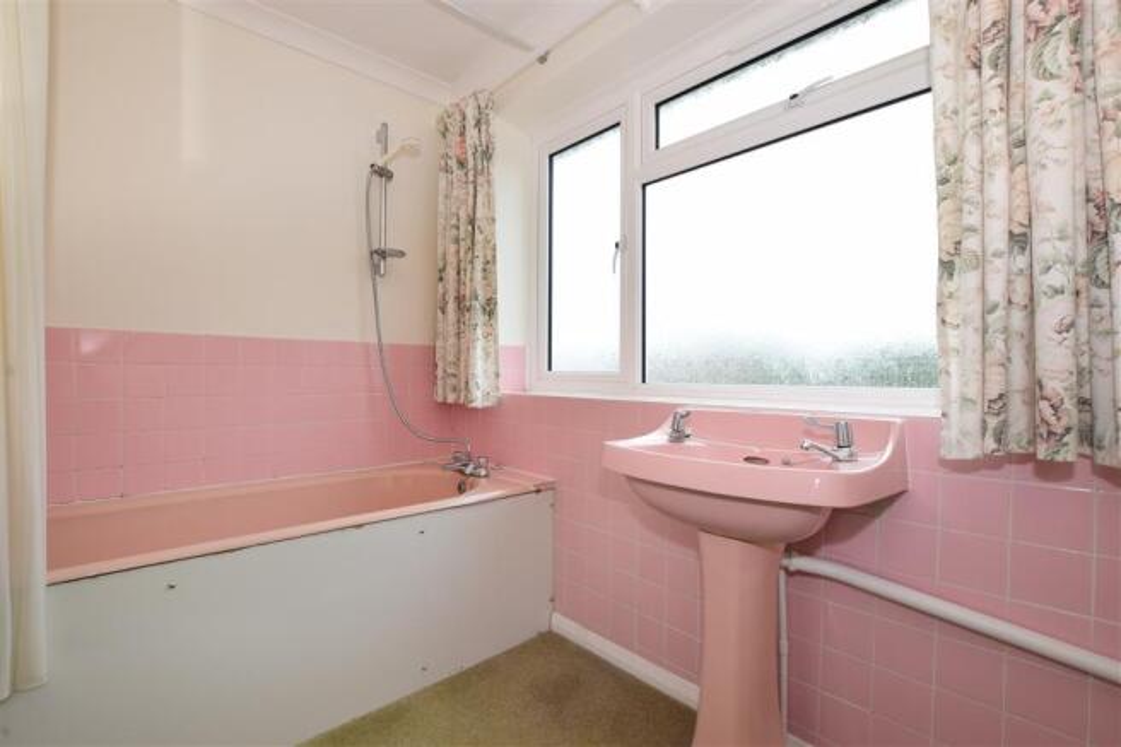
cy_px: 374
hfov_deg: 100.4
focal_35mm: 15
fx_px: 467
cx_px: 560
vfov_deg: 77.3
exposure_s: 1/10
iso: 400
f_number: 11
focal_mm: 10
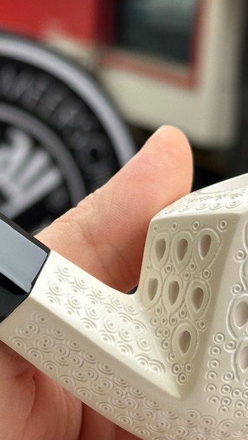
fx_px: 1226
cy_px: 224
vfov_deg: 20.4
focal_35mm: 105
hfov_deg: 11.5
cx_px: 23
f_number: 1.78
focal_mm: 6.86
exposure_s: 1/395
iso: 64
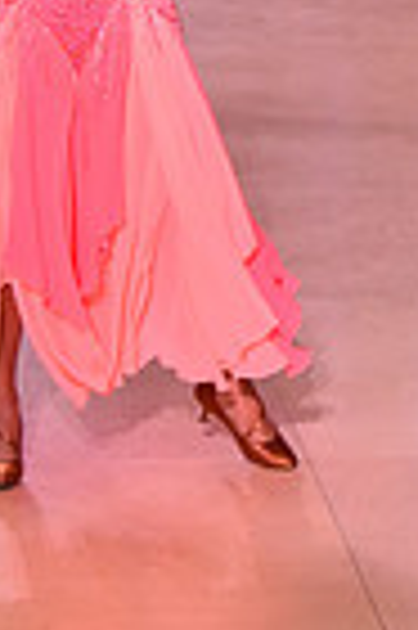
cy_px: -216
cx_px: 416
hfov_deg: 7.1
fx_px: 3335
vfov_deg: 10.5
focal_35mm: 191
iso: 2500
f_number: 6.3
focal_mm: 46
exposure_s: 1/320
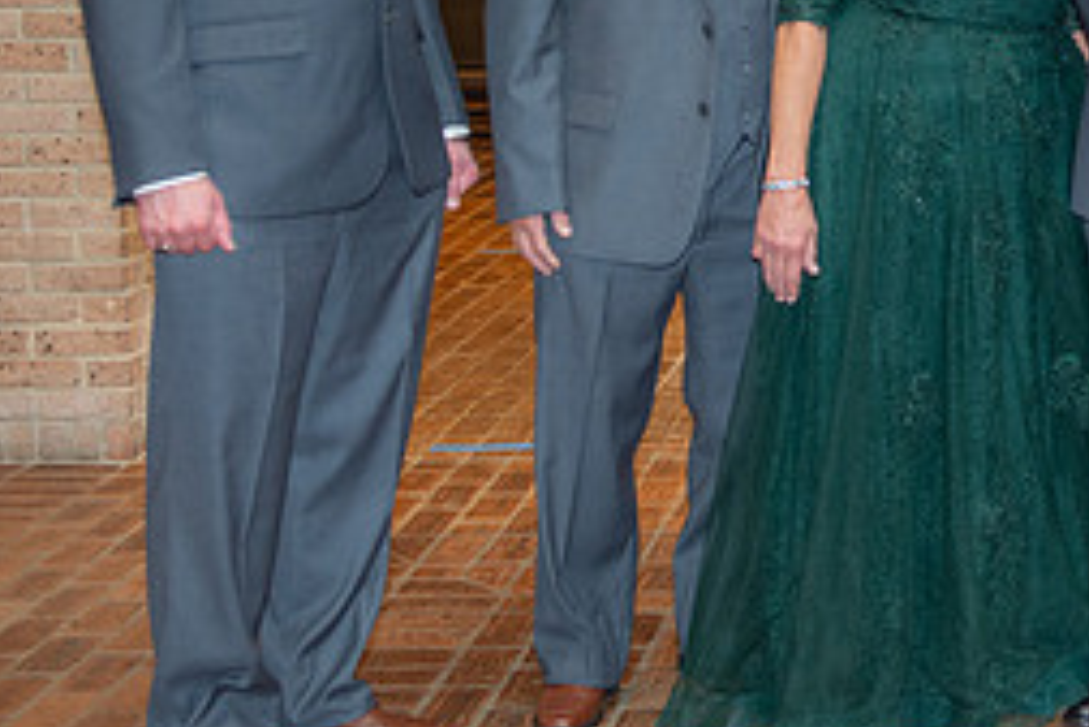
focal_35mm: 87
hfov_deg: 22.5
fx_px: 2633
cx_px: 1063
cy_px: 65
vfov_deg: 15.5
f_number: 4
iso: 1250
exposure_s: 1/125
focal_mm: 38
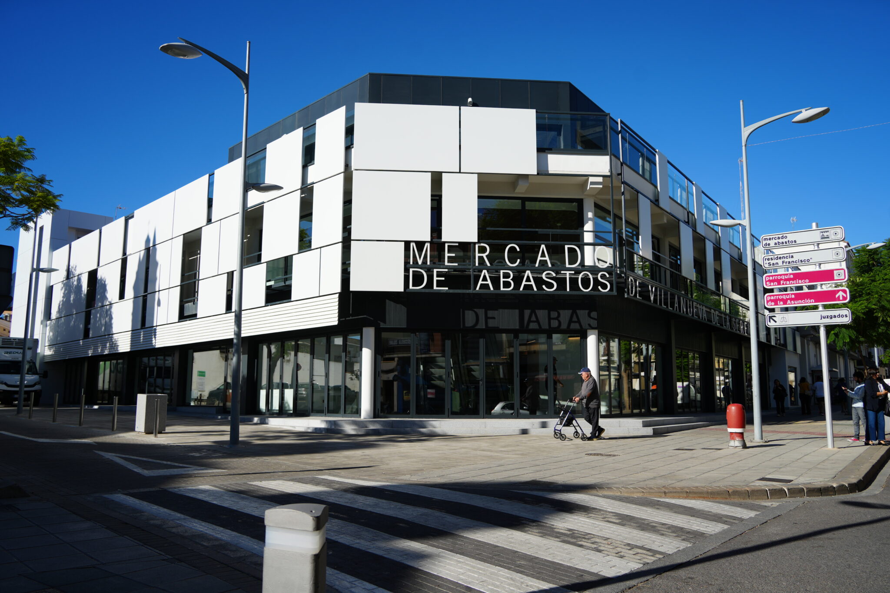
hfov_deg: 65.5
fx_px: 692
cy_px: 296
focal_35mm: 28
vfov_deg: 46.4
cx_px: 445
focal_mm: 28
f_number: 5
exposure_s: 1/800
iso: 100
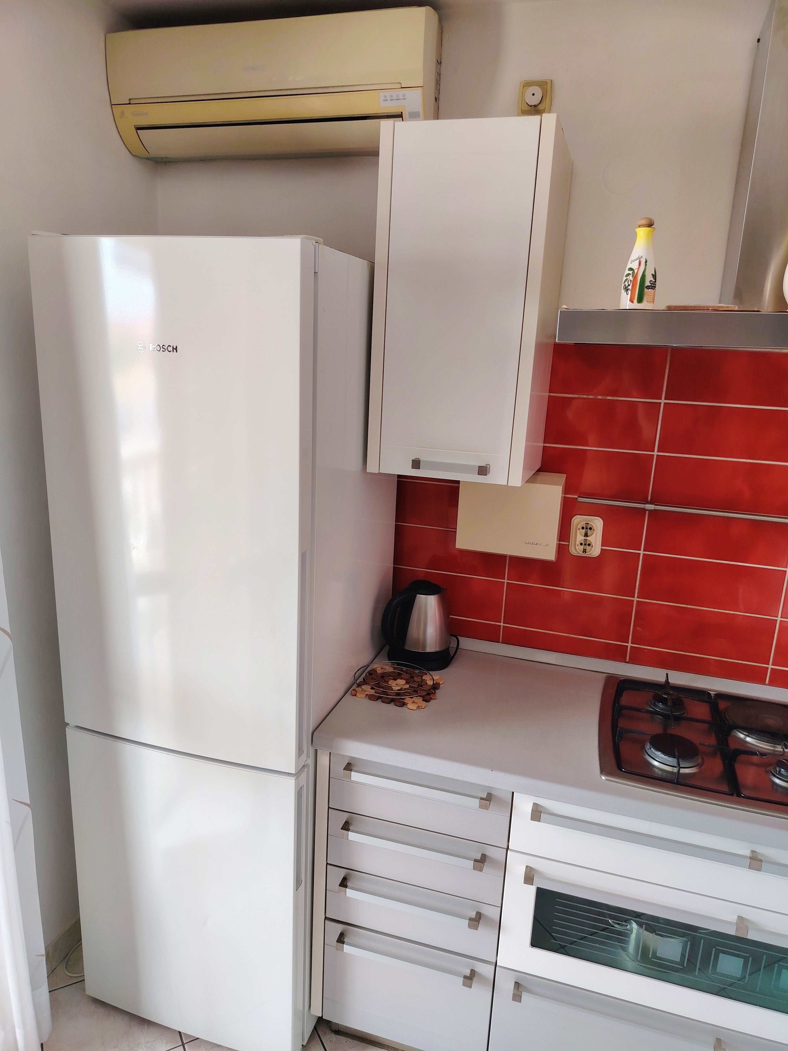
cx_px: 394
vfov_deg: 71.6
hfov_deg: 56.8
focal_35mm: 24
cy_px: 526
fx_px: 728
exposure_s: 1/60
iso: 278
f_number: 1.75
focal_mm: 5.25
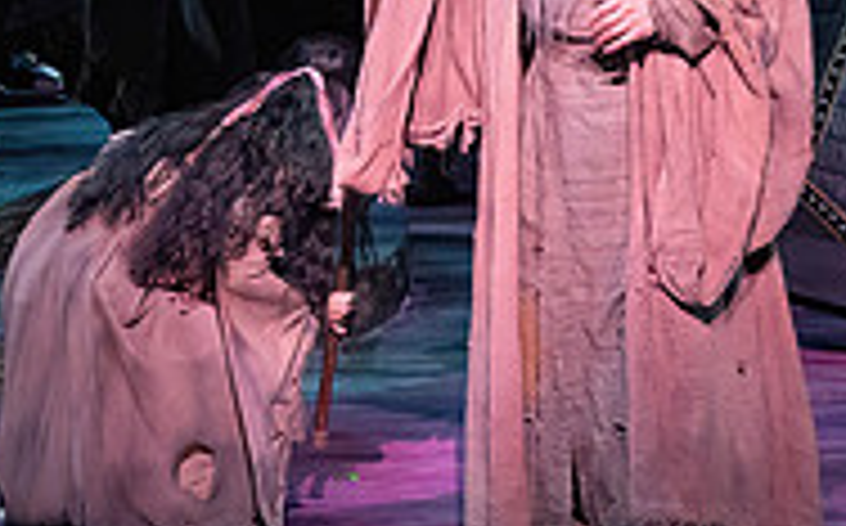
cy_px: -214
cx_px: 518
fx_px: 12758
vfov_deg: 2.4
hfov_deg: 3.8
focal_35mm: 554
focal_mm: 176
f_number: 10
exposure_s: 1/320
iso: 20000
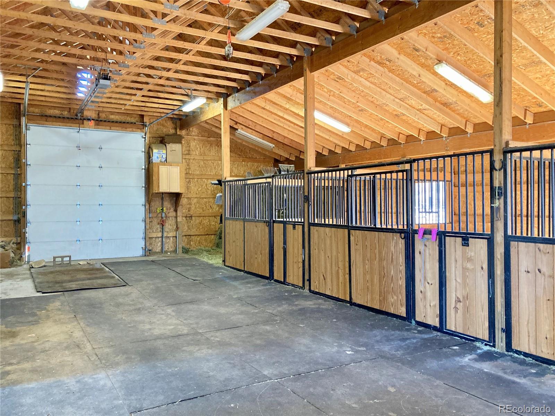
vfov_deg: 49.7
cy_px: 208
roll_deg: -0.4
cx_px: 278
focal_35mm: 28
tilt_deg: +0.1
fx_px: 449
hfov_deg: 63.4
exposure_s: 1/60
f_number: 1.8
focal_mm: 3.99
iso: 250
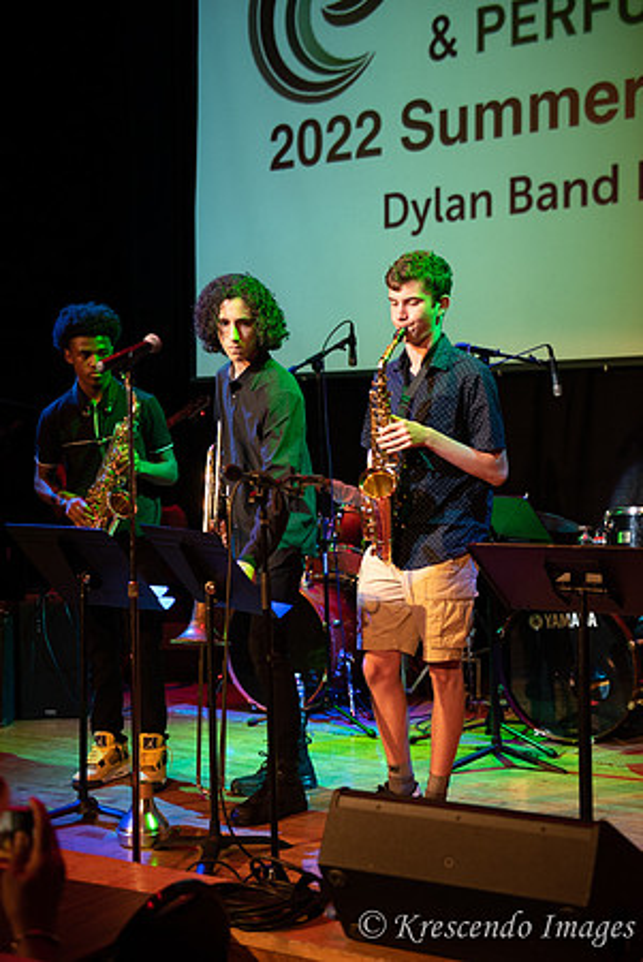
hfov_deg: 24.7
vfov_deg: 36.2
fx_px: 1470
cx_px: 322
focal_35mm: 55
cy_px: 481
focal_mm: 55
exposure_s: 1/200
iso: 3200
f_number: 2.8
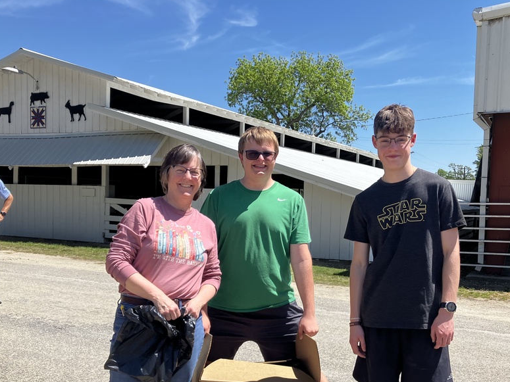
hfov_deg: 50.1
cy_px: 249
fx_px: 545
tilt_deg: -4.1
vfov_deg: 38.3
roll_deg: -0.4
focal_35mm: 37
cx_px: 282
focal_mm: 3.99
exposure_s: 1/1675
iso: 32
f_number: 1.8
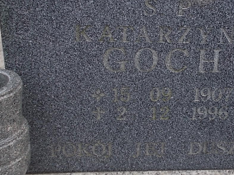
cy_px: 63
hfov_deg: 35.8
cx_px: 157
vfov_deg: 27.4
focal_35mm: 53
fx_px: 358
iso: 80
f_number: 3.2
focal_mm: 4.6
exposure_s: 1/250
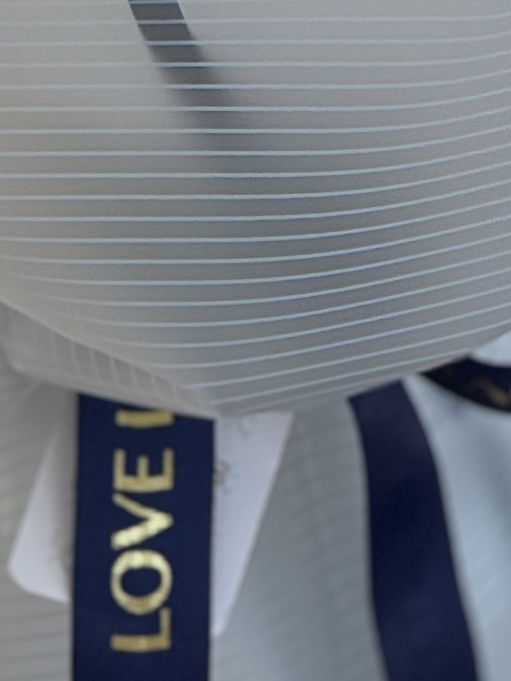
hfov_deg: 3.0
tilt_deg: -15.0
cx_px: 245
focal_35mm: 495
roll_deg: -0.9
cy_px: -365
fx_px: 9741
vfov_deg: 4.0
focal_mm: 15.66
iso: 50
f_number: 2.8
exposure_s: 1/572
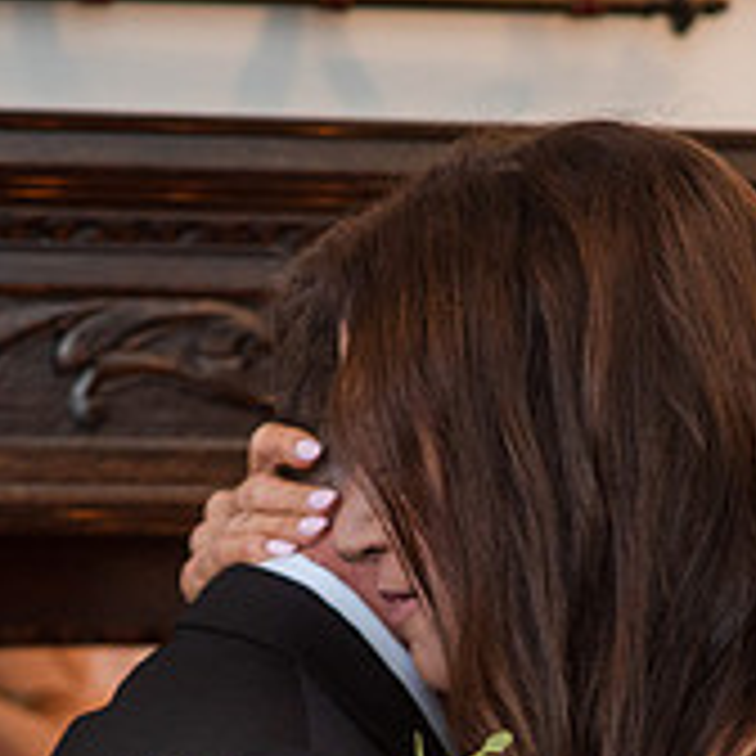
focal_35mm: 250
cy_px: 866
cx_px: 580
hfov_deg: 7.0
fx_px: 6177
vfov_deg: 7.0
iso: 640
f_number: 3.2
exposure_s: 1/125
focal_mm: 85
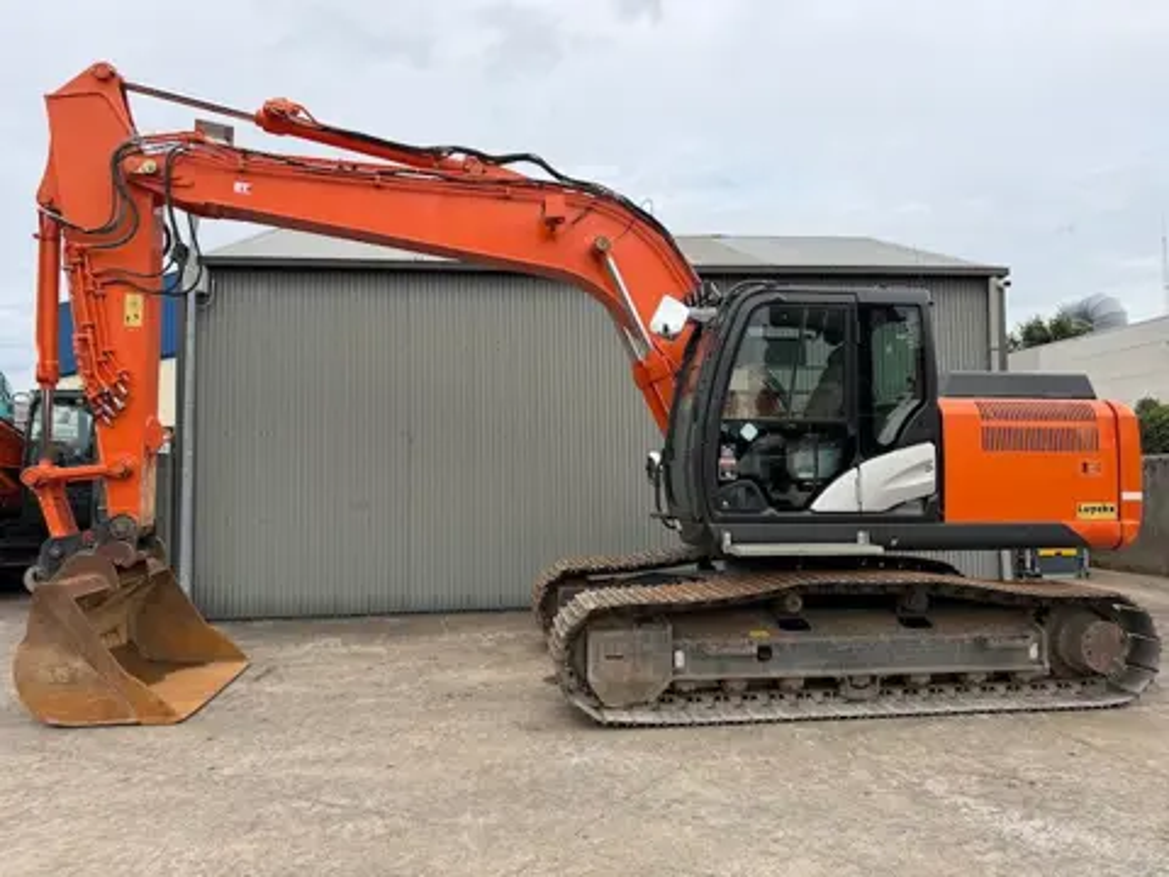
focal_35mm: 24
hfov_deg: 71.6
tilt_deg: +2.5
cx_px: 584
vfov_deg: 56.8
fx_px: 810
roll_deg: +0.5
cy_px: 438
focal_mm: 6.76
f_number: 1.78
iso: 80
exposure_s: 1/2299
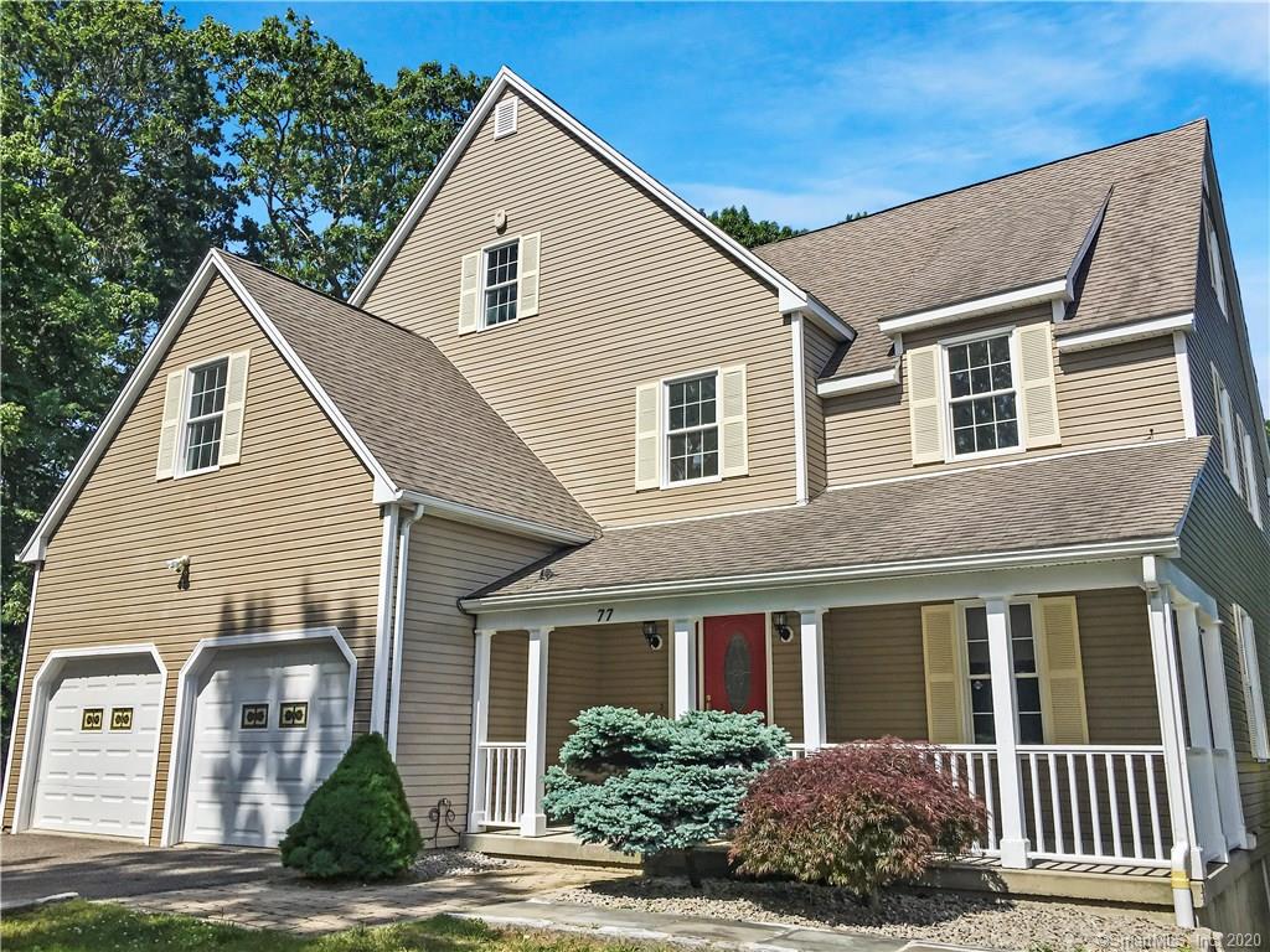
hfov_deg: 61.7
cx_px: 635
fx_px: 1064
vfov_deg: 48.2
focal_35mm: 29
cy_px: 476
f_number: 2.2
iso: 25
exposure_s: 1/3000
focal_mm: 4.15
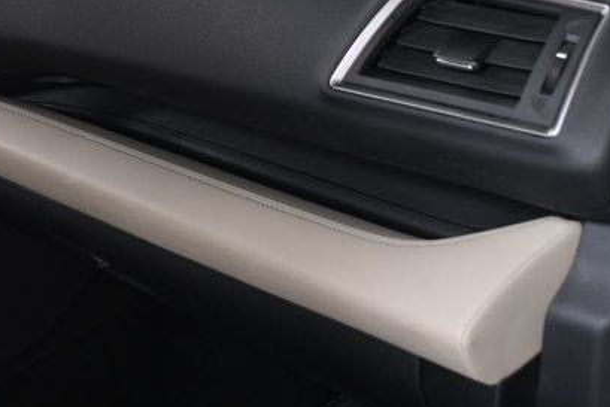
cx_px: 7
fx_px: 1525
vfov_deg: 15.0
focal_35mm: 90
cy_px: 40
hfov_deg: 21.8
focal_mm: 24
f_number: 4
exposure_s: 1/160
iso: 100
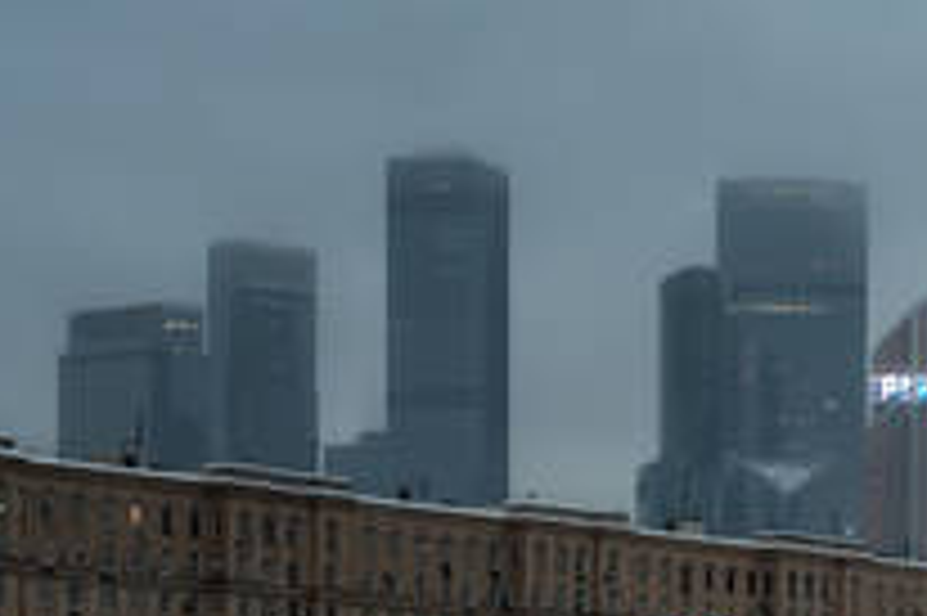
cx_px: 1458
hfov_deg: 10.8
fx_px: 4683
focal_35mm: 182
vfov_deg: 7.5
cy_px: 679
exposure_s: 1/125
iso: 560
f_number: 6.3
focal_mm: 35
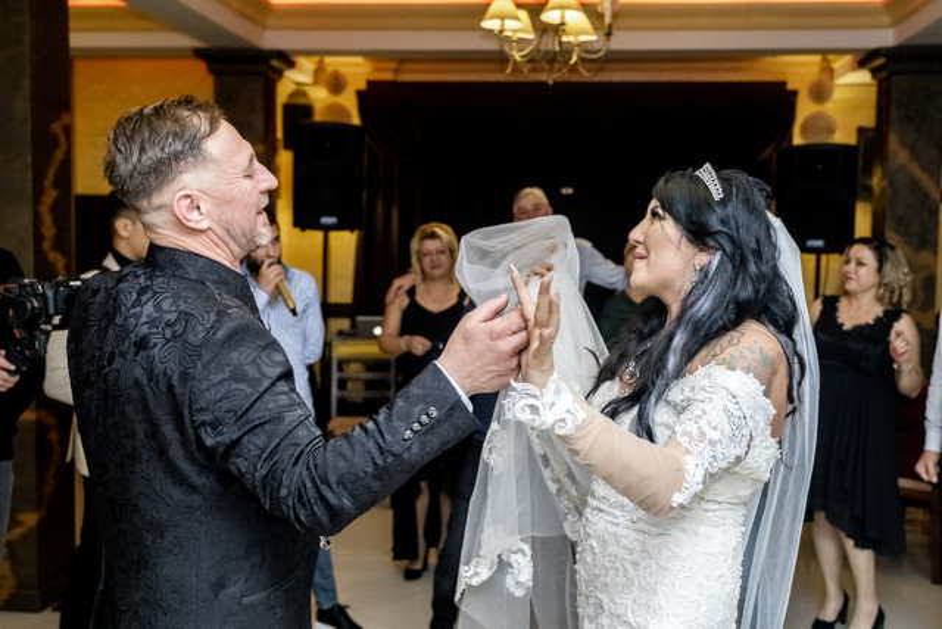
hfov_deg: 48.4
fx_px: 1047
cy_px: 314
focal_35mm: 40
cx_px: 471
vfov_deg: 33.4
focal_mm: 26.6
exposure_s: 1/125
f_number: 2.8
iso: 2500
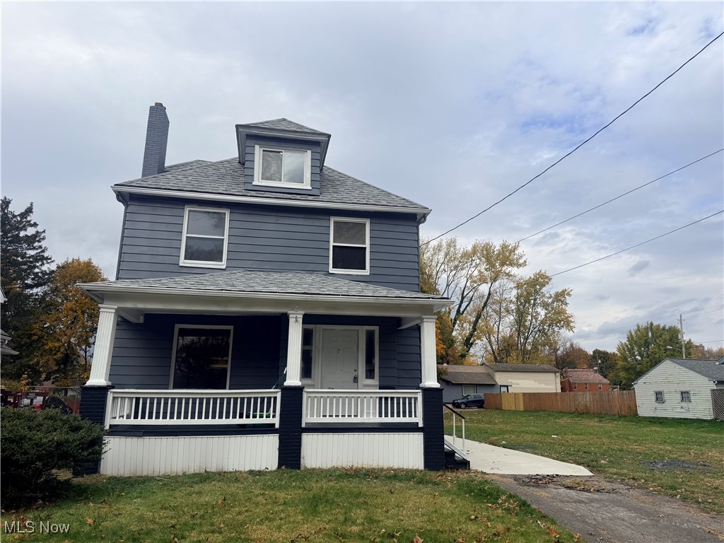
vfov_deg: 56.8
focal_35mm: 24
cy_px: 272
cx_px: 362
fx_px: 502
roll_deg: -0.1
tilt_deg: +14.3
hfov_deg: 71.6
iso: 80
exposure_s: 1/4673
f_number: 1.78
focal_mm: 6.76
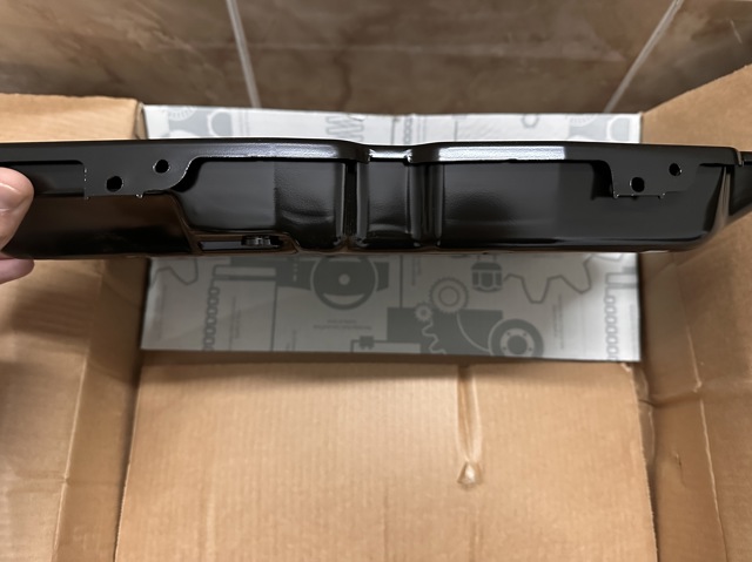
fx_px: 521
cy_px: 281
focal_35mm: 24
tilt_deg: -67.9
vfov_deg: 56.8
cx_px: 376
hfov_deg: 71.6
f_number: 1.78
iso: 800
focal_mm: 6.86
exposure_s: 1/33
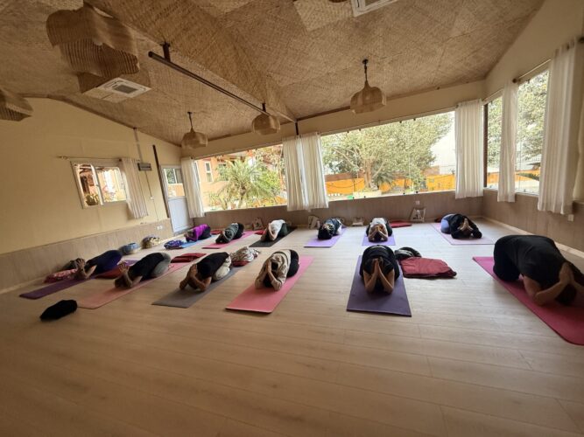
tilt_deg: -8.7
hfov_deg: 102.1
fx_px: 236
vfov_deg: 85.7
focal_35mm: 14
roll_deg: +7.0
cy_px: 218
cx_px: 292
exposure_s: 1/99
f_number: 2.2
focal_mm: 2.22
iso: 320
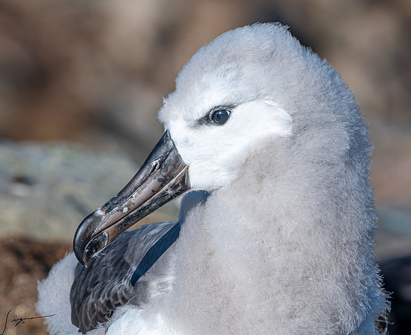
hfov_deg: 2.7
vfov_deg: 2.2
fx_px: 8756
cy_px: 192
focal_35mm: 714
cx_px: 341
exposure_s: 1/640
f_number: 8
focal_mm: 300
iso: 110
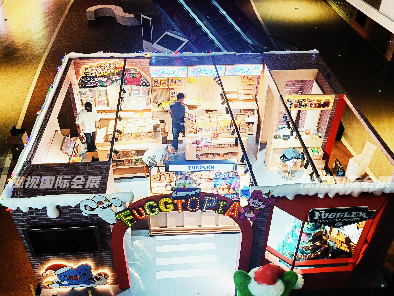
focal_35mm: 34
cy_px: 148
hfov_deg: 54.0
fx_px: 387
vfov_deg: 41.8
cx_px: 197
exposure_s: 1/50
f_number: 1.7
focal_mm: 4.7
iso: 880
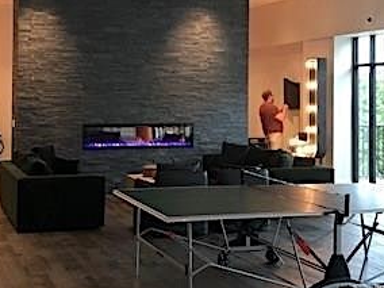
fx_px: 699
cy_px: 84
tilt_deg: +1.6
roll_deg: -0.1
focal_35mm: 63
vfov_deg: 23.1
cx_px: 164
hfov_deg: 30.7
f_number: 1.8
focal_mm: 4
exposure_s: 1/15
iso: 40
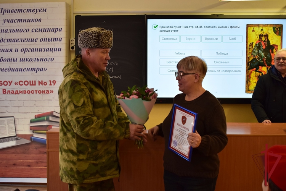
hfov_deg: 42.3
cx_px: 143
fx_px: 369
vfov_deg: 28.9
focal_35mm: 46
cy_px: 96
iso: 640
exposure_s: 1/80
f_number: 4.5
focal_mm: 31
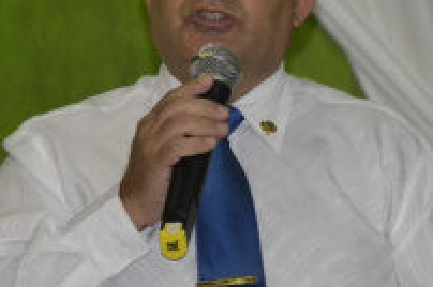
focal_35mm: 502
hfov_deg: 4.1
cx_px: 259
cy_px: 149
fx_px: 6031
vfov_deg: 2.7
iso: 3200
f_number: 5.6
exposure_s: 1/60
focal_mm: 135
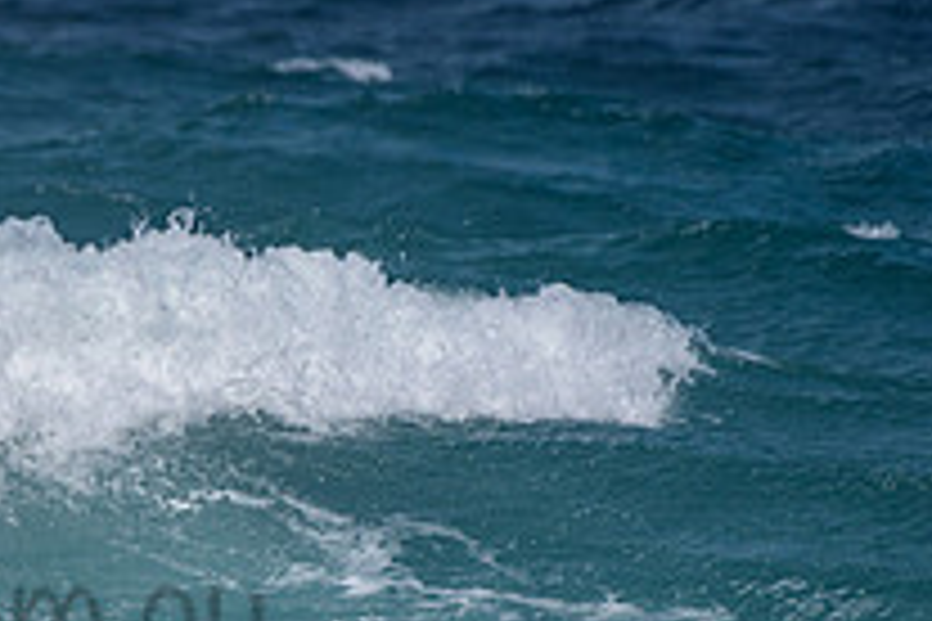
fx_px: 44448
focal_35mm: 1717
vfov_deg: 0.8
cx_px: -449
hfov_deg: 1.2
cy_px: 444
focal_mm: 500
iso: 64
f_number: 5.6
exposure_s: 1/2000
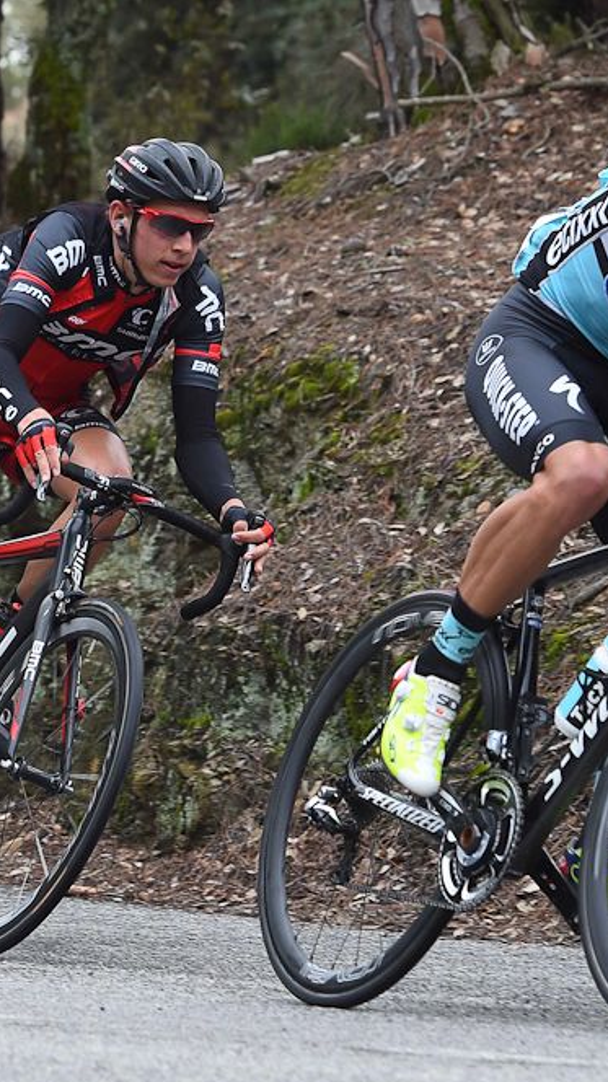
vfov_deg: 11.8
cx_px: 365
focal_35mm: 183
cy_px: 541
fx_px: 5250
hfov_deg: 6.6
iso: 1000
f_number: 5.6
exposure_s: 1/800
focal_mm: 116
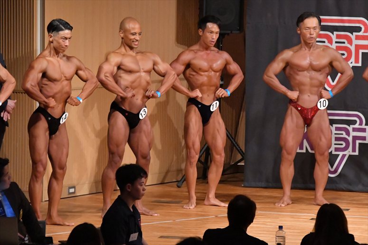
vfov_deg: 5.1
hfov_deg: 7.6
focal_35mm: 270
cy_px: 122
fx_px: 2759
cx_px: 184
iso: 11400
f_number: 5.6
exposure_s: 1/400
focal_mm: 180
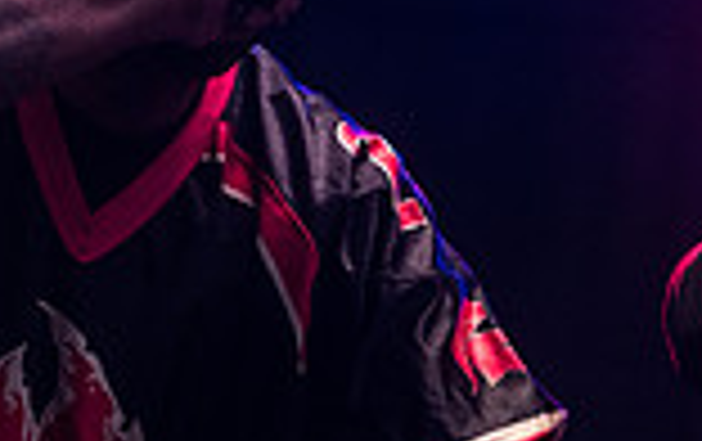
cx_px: 761
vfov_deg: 3.4
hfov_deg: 5.4
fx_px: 7453
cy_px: 88
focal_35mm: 389
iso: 1600
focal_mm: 95
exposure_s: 1/400
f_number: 4
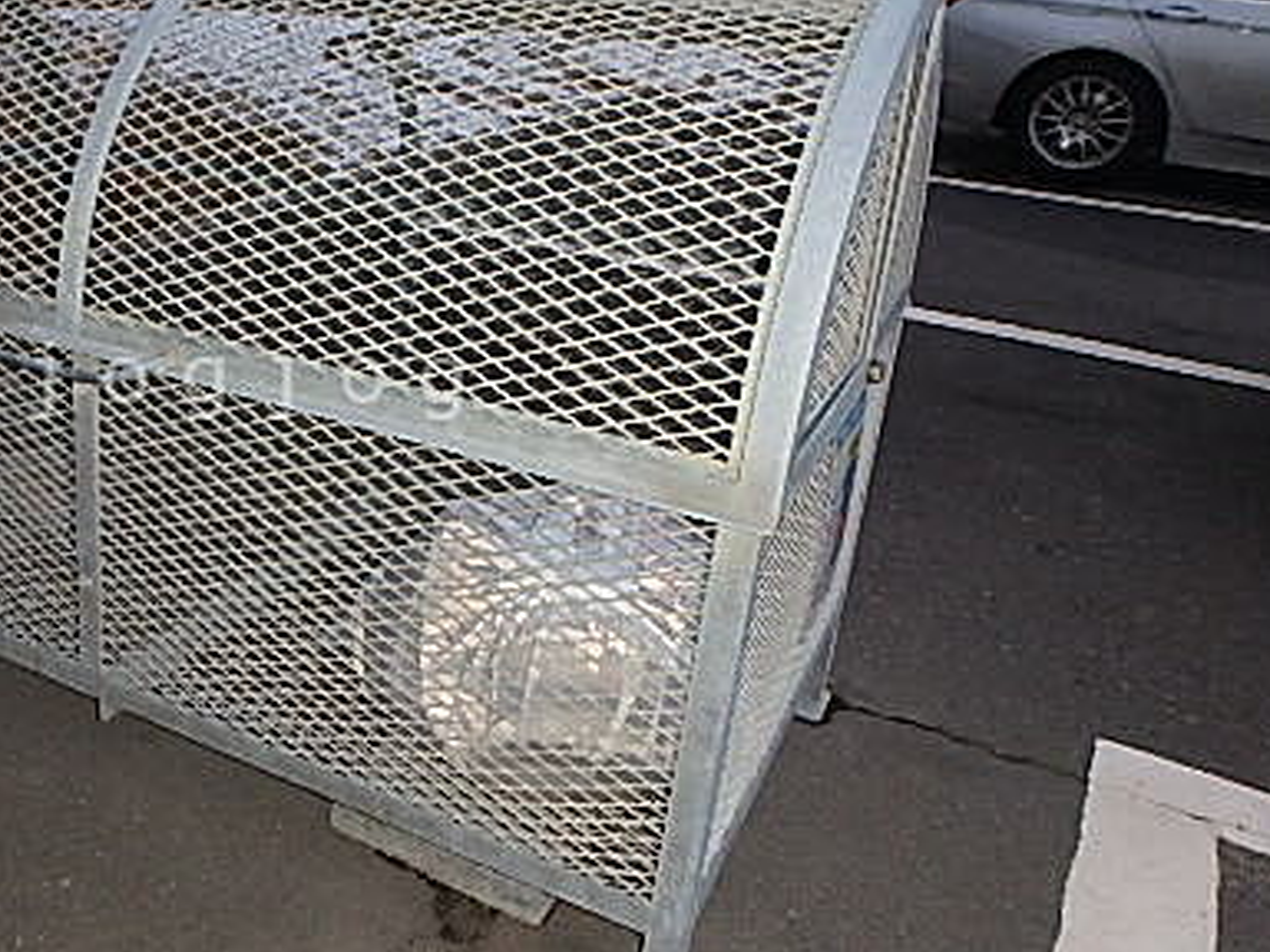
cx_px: 255
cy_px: 380
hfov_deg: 49.6
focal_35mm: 35
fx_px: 1284
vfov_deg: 40.5
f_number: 3.5
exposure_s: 1/30
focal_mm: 3.7
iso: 400
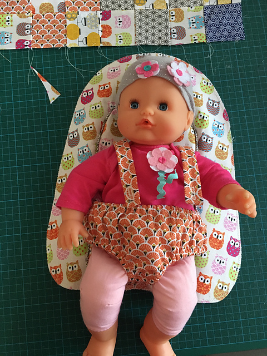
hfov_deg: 48.2
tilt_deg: -83.8
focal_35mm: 29
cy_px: 178
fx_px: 298
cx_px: 134
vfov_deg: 61.7
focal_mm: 4.15
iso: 200
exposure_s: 1/17
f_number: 2.2
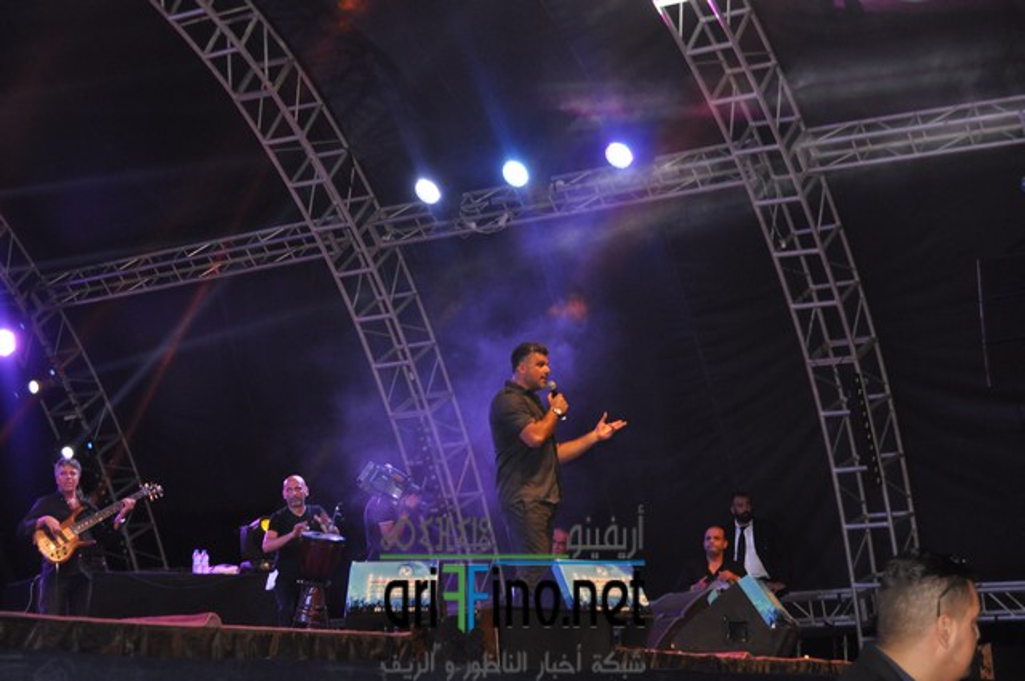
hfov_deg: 24.6
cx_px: 512
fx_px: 2346
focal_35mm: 82
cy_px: 340
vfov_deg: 16.5
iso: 800
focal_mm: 55
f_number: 5.6
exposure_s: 1/60
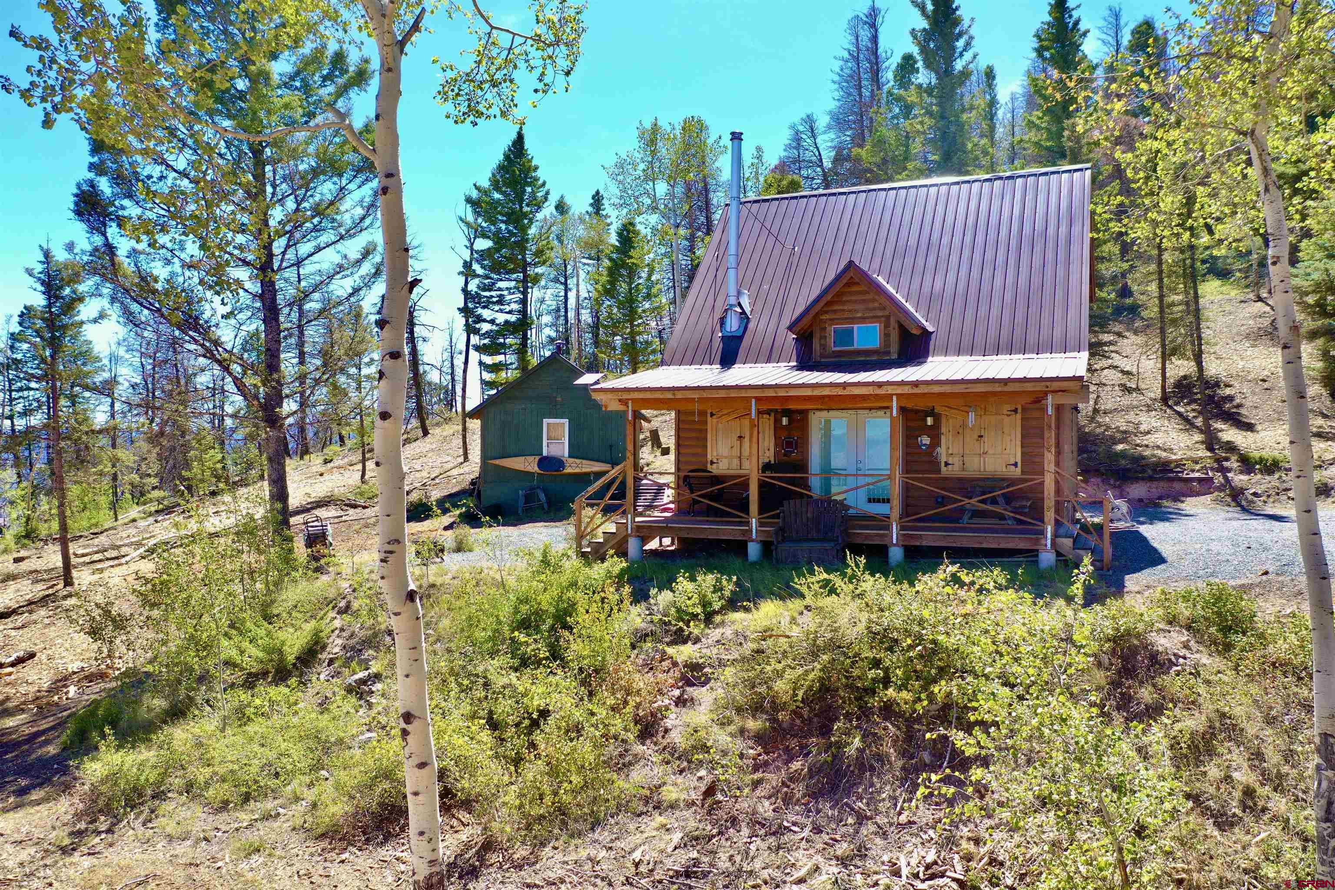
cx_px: 668
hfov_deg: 65.5
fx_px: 1038
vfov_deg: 46.4
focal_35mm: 28
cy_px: 445
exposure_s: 1/80
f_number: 3.5
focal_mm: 10.26
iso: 100
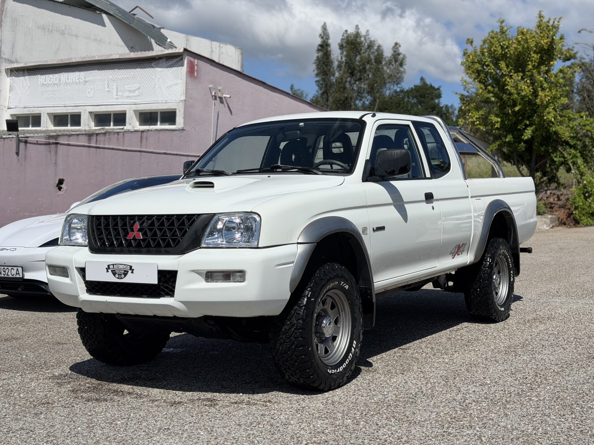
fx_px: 824
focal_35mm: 48
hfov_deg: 39.7
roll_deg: -3.6
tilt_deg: -1.1
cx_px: 297
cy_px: 222
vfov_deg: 30.3
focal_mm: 6.76
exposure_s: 1/9901
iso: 80
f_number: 1.78
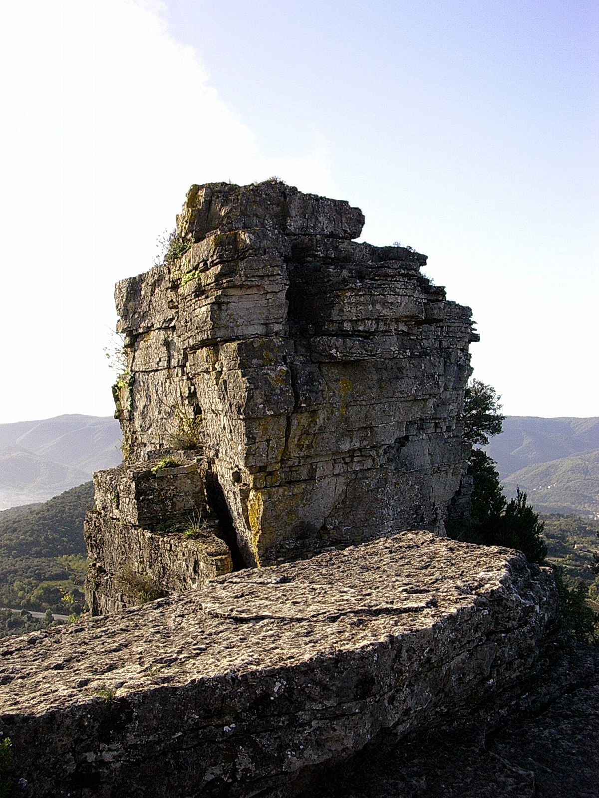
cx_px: 300
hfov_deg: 38.7
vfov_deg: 50.1
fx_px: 854
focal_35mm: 37
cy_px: 399
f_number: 2.7
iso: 70
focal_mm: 5.6
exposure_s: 1/512
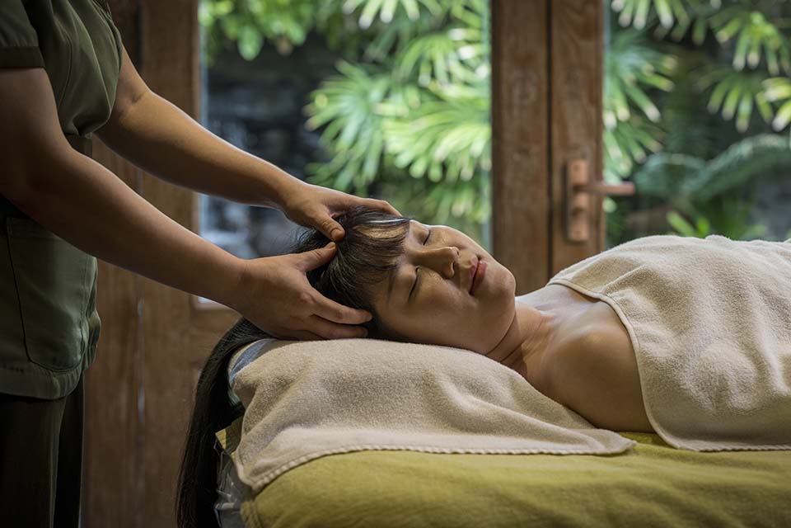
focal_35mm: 70
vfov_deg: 19.5
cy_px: 264
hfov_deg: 28.8
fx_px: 1538
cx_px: 396
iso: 800
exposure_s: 1/200
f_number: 4
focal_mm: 70
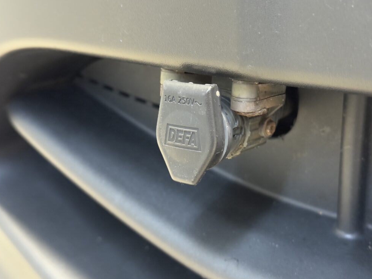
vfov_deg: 29.1
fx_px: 537
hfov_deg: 38.2
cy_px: 136
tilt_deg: -17.0
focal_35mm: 50
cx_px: 189
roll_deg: +0.6
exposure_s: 1/30
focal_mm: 6.76
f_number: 1.78
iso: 640
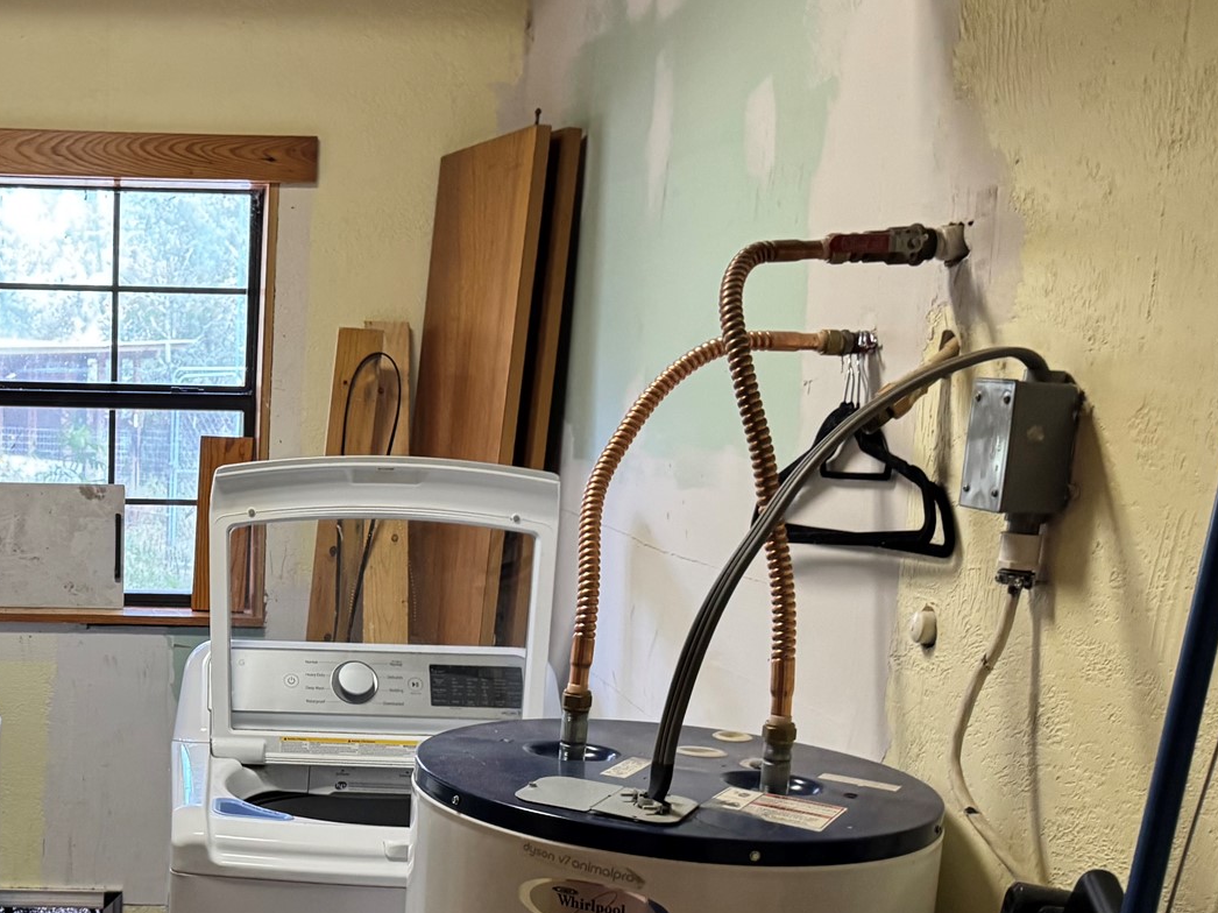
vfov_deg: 30.5
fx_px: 1653
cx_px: 133
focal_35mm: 47
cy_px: 650
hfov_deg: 37.9
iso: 400
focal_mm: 6.76
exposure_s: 1/60
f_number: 1.78
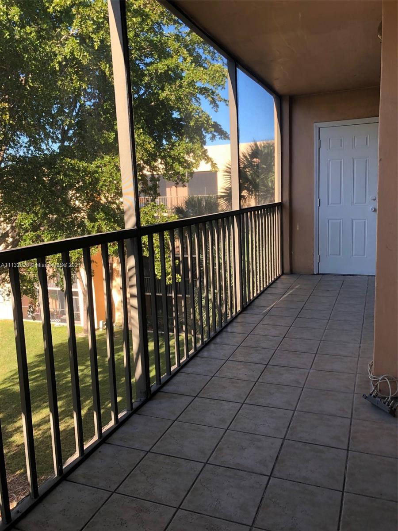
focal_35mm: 28
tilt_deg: -9.8
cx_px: 199
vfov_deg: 63.4
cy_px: 266
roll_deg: +3.3
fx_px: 429
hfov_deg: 49.7
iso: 20
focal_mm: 4
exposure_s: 1/128
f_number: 1.8
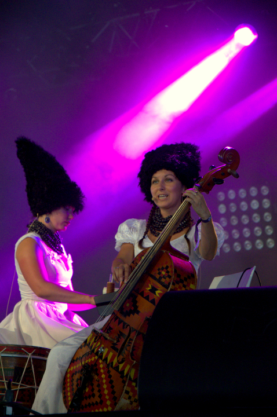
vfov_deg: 14.9
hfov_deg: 9.9
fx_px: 1597
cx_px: 138
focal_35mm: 138
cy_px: 208
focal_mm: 92
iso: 5000
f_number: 5.6
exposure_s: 1/125
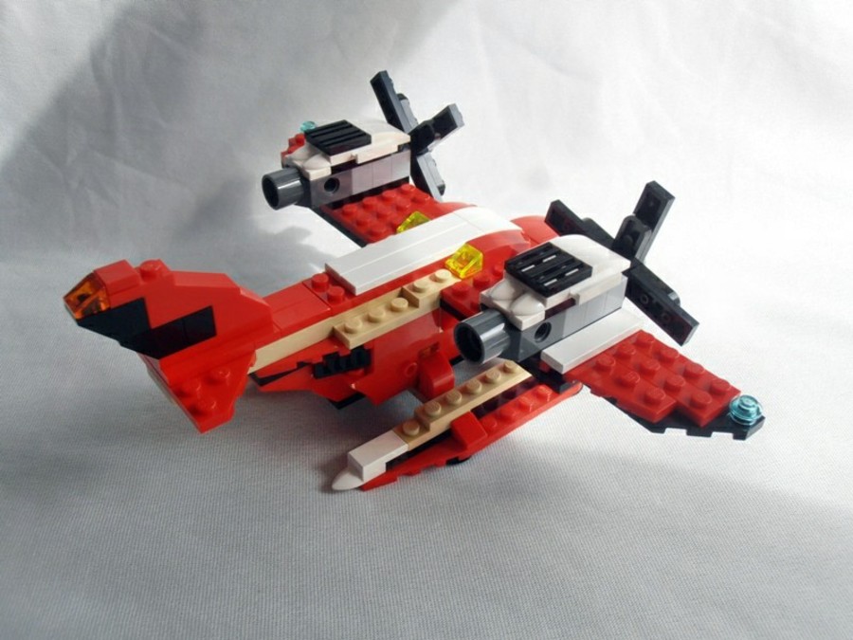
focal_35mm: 37
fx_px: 912
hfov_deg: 50.1
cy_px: 320
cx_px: 426
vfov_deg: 38.7
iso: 80
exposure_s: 1/320
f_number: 3.9
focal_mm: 6.61
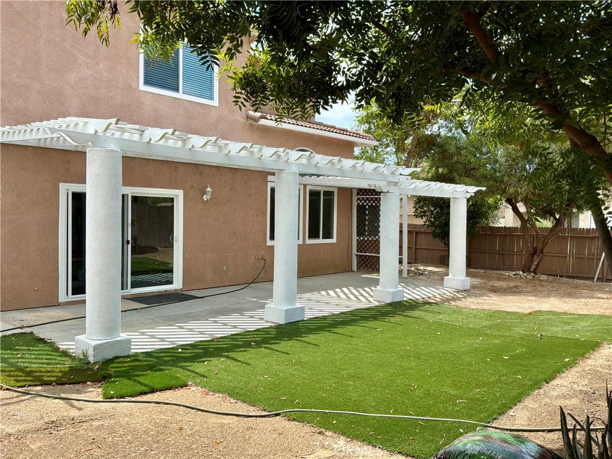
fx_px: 495
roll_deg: -0.7
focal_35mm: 28
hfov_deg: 63.4
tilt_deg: -1.6
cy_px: 230
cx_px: 306
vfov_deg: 49.7
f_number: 1.8
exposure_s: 1/1035
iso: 25
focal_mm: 3
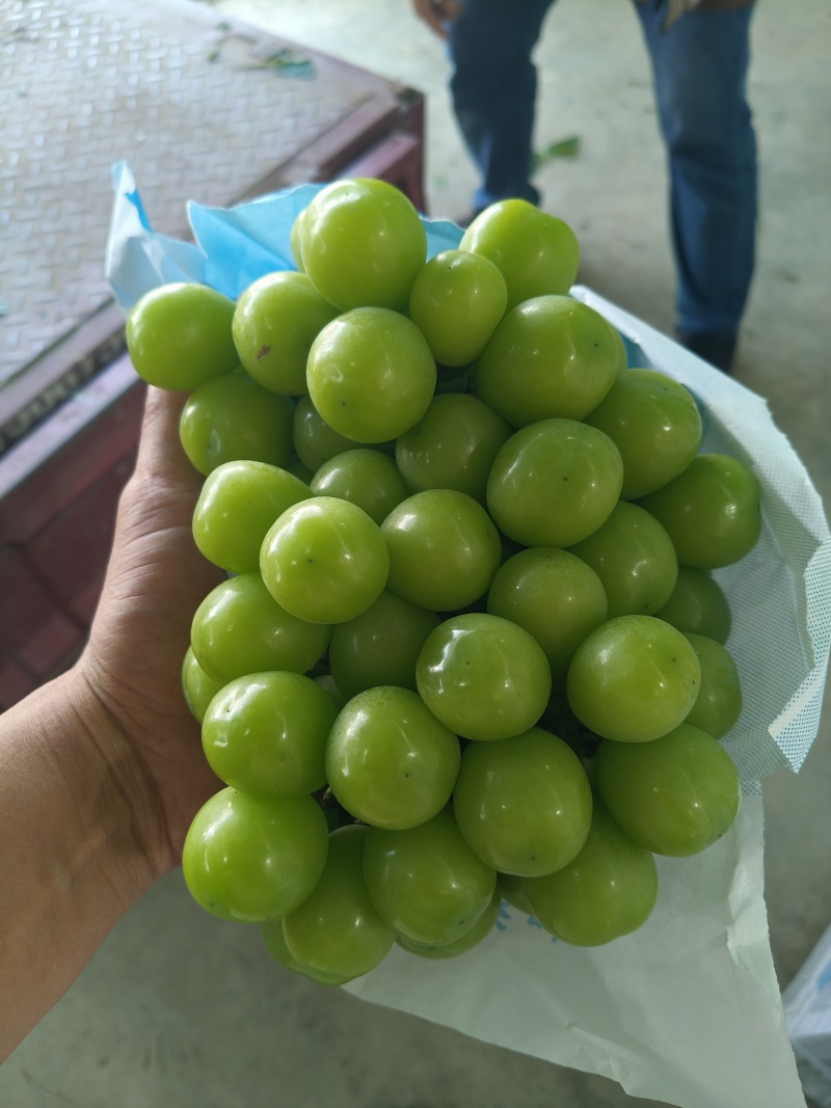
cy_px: 554
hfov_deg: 53.1
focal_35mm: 26
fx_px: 832
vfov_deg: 67.3
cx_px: 416
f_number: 1.8
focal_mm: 4.84
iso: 80
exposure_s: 1/100
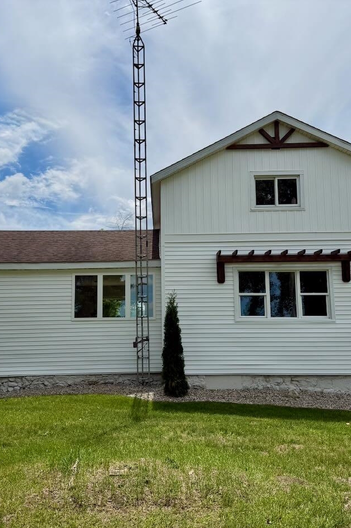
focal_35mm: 34
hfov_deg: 38.8
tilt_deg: +8.1
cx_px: 165
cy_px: 269
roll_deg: +0.9
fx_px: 498
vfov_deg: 55.8
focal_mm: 6.76
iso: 80
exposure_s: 1/10309
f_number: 1.78
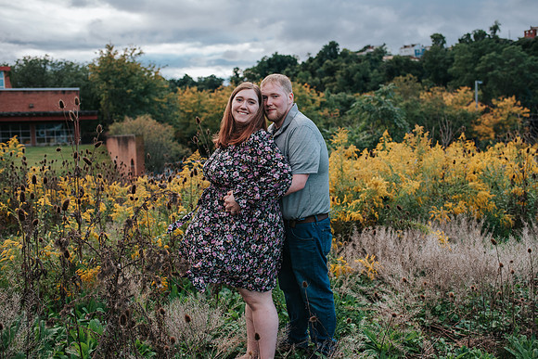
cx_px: 277
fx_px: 542
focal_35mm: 36
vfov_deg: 36.6
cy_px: 174
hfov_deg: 52.8
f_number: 3.2
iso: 1000
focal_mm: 35
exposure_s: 1/1250
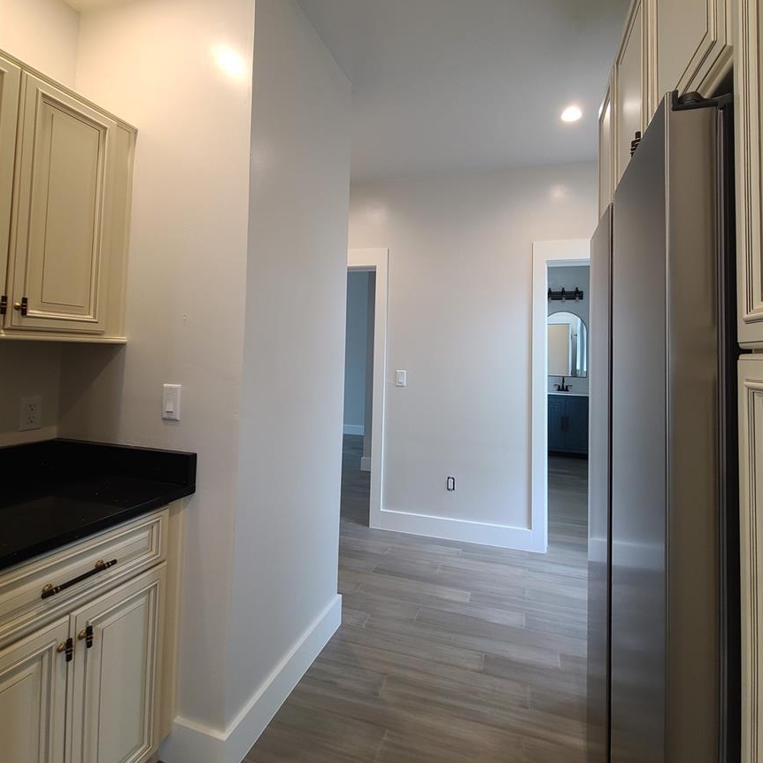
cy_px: 340
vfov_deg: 87.1
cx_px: 397
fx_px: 399
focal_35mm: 16
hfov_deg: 87.4
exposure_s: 1/60
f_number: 2.2
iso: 160
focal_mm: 2.2
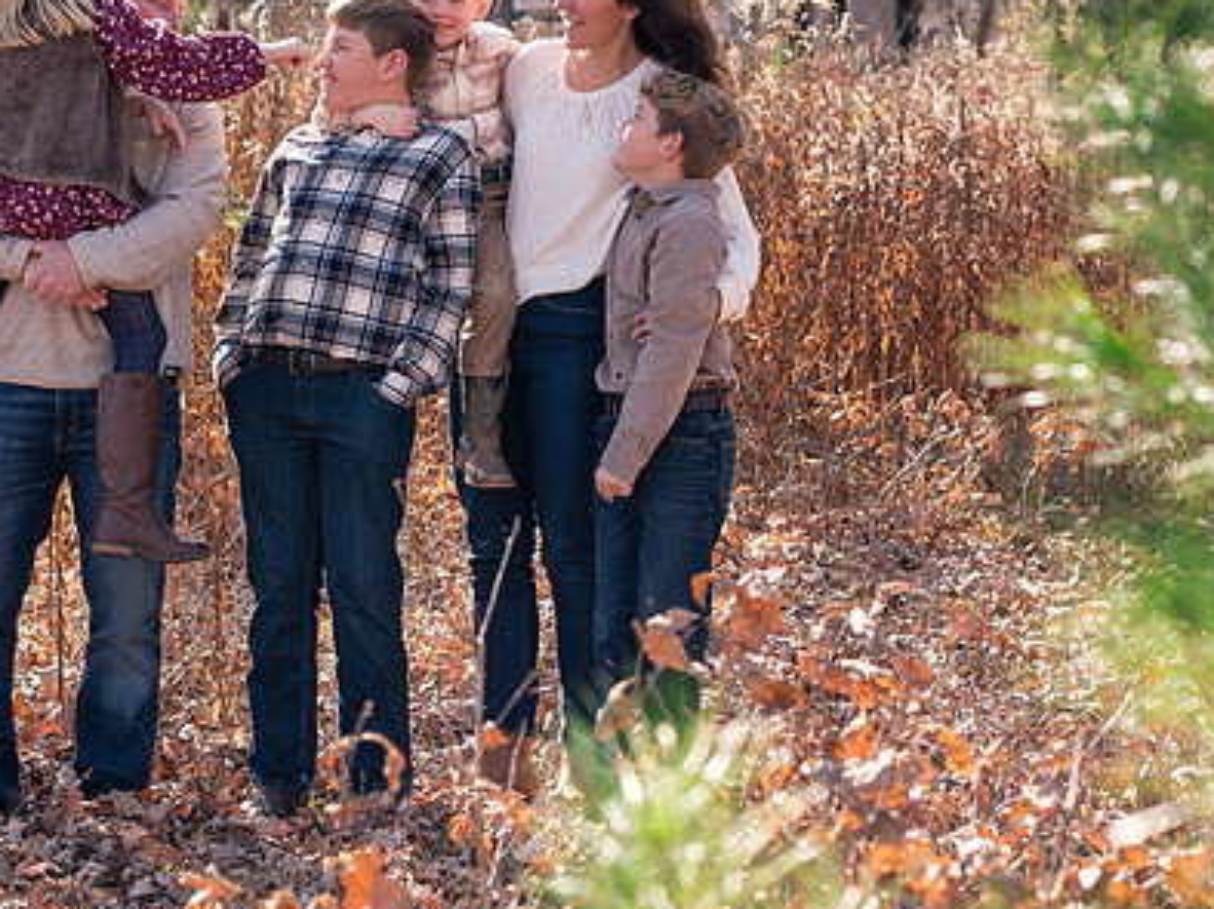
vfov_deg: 11.4
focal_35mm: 130
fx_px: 4556
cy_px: 416
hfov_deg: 15.1
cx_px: 323
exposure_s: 1/250
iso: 250
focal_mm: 85
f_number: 6.3
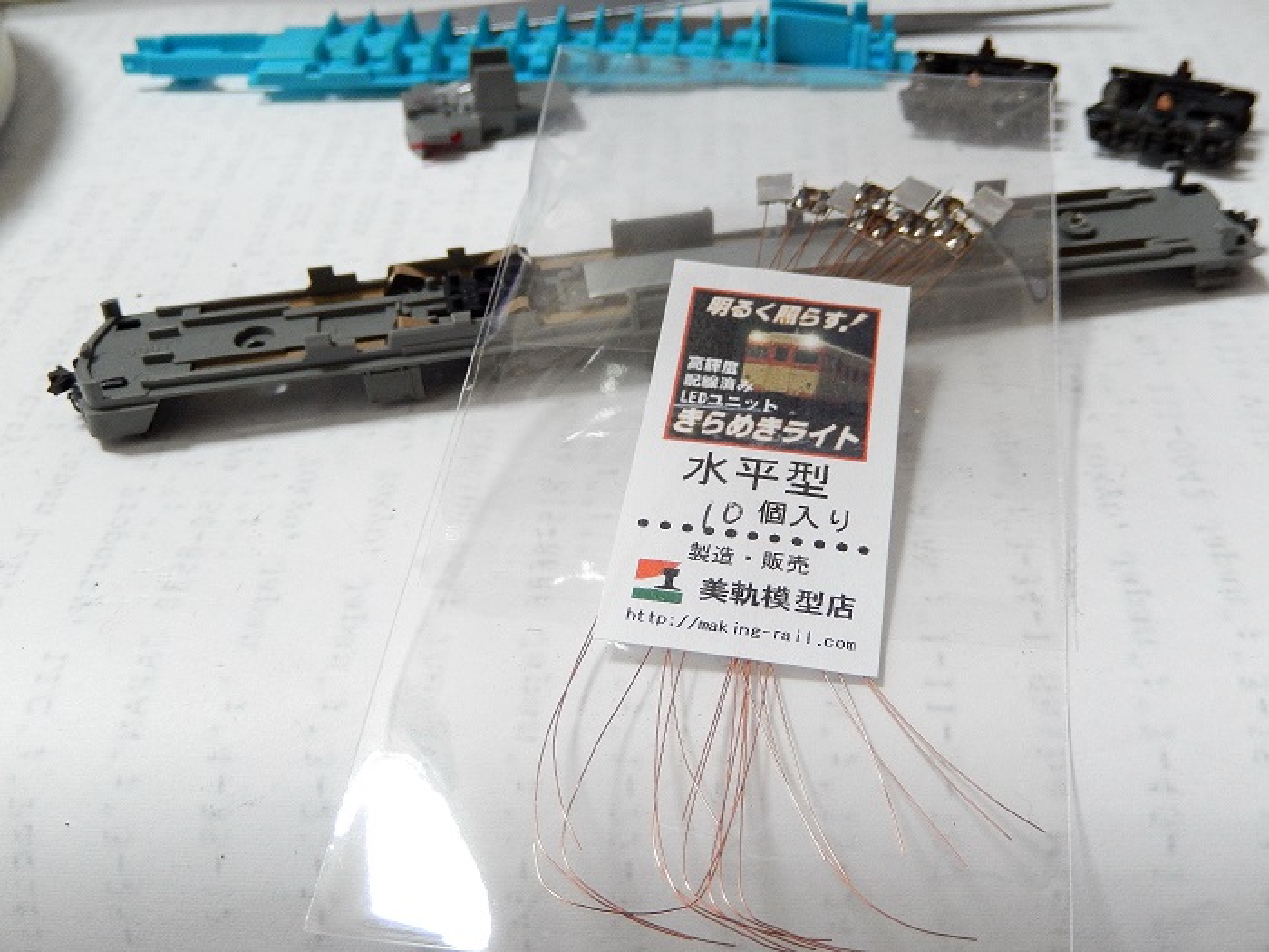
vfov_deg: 35.1
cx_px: 634
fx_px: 1503
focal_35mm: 41
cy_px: 476
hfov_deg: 45.8
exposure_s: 1/13
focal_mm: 7.3
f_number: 4.2
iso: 400
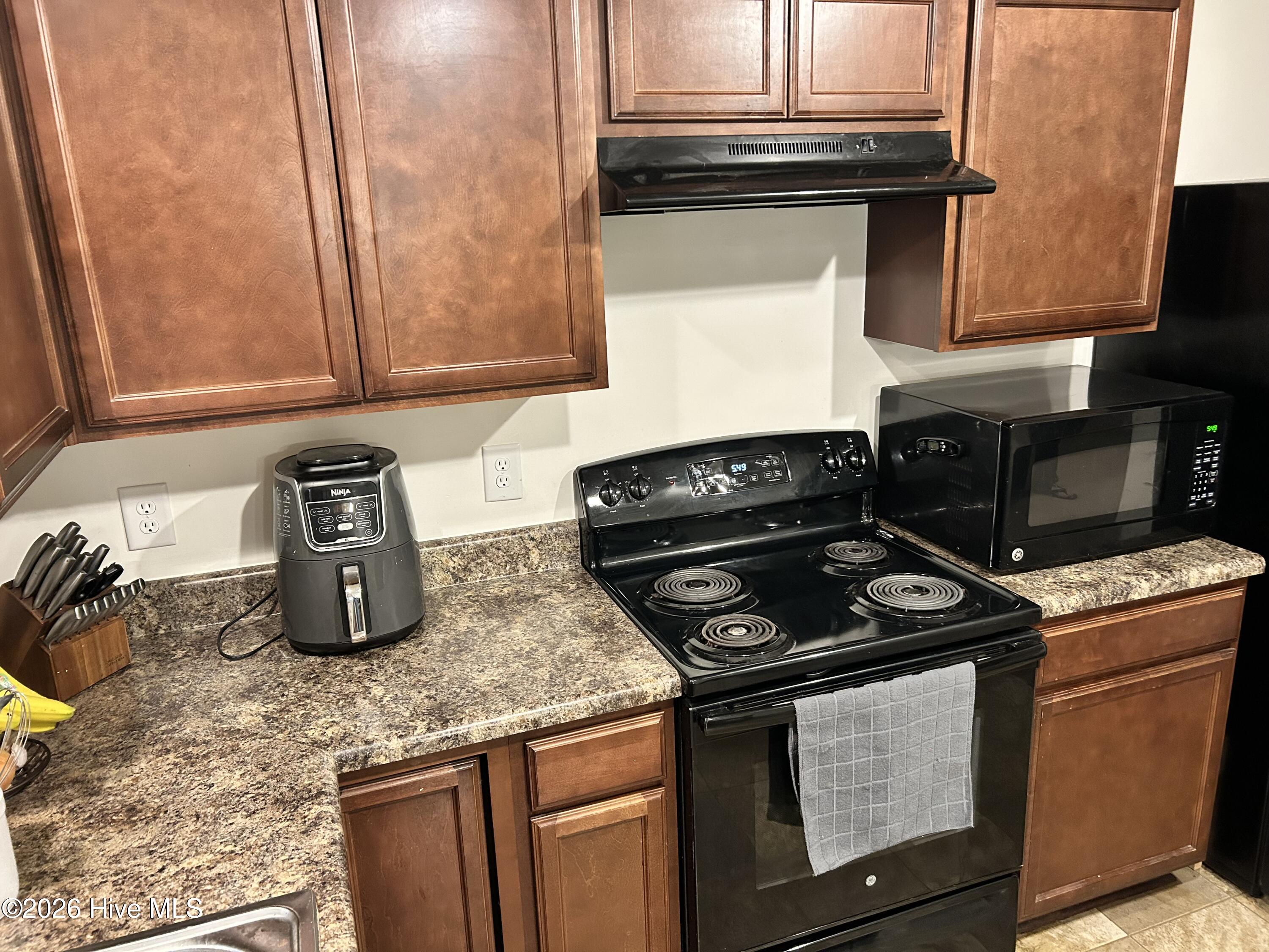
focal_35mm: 26
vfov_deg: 53.1
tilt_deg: -16.0
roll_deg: +2.4
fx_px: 953
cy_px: 476
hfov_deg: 67.3
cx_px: 634
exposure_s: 1/40
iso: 400
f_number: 1.5
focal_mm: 5.7
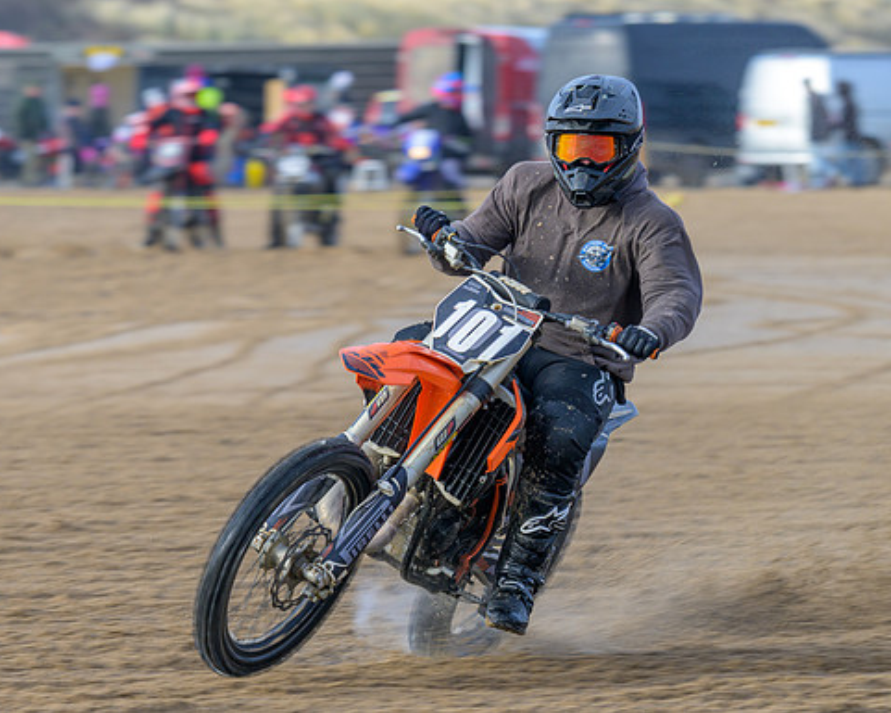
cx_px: 312
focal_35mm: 401
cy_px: 398
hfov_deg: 4.8
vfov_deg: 3.9
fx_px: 10577
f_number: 8
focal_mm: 290
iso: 360
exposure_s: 1/320
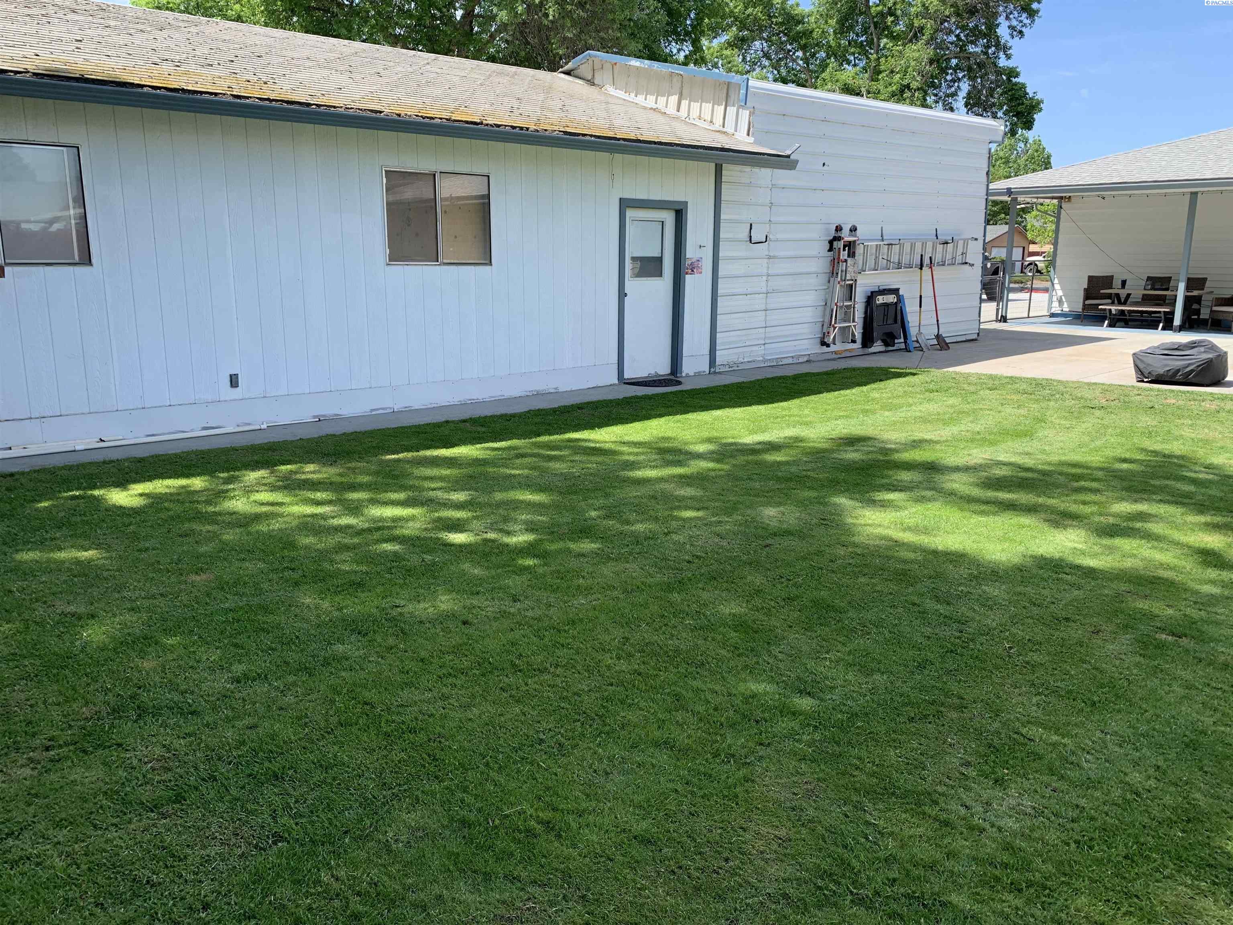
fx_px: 926
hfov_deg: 67.3
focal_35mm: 26
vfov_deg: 53.1
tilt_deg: -13.0
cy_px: 462
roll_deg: +0.1
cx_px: 616
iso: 25
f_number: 1.8
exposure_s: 1/743
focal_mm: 4.25
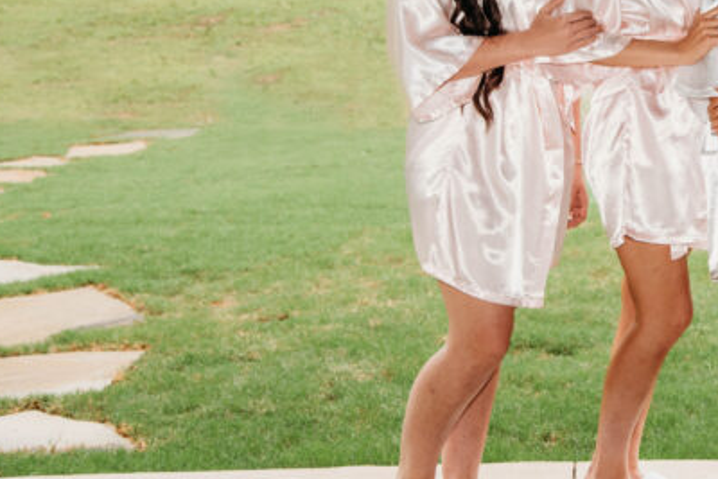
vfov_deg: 15.5
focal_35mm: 87
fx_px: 1736
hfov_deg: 22.0
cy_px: 32
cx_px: 808
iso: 500
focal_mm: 34
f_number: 5
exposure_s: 1/200
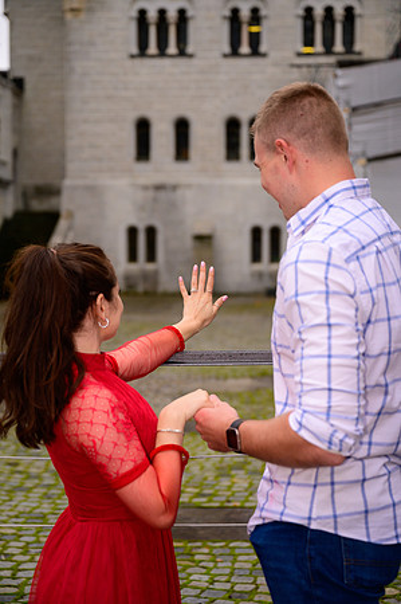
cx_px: 200
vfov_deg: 34.0
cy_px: 302
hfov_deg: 22.9
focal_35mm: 59
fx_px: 988
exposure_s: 1/1250
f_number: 3.2
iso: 400
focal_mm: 59
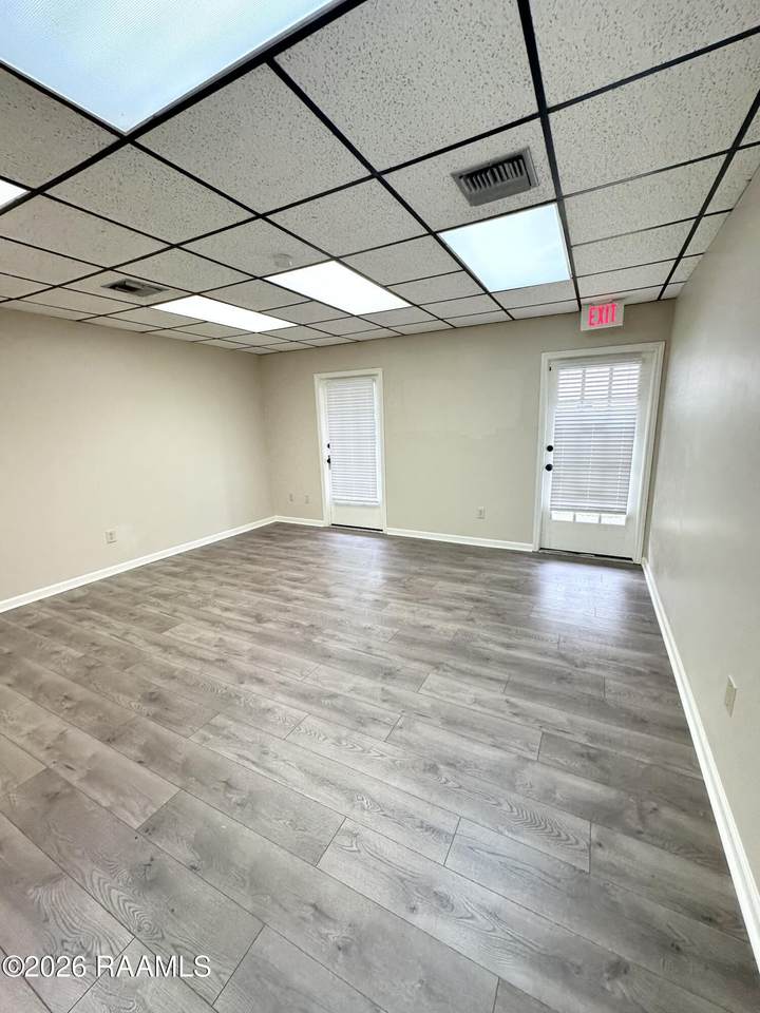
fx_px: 410
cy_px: 506
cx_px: 380
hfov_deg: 85.7
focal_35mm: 14
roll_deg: +2.6
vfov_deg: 102.1
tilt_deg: -11.5
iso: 100
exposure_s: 1/120
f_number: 2.2
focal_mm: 2.22
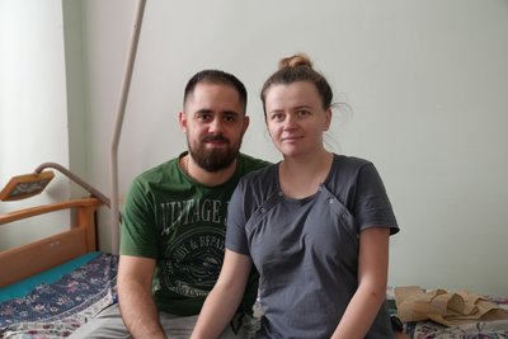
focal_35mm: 47
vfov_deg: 28.7
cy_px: 170
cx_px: 254
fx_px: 663
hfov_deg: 41.9
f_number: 4
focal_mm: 47
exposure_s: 1/160
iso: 5000
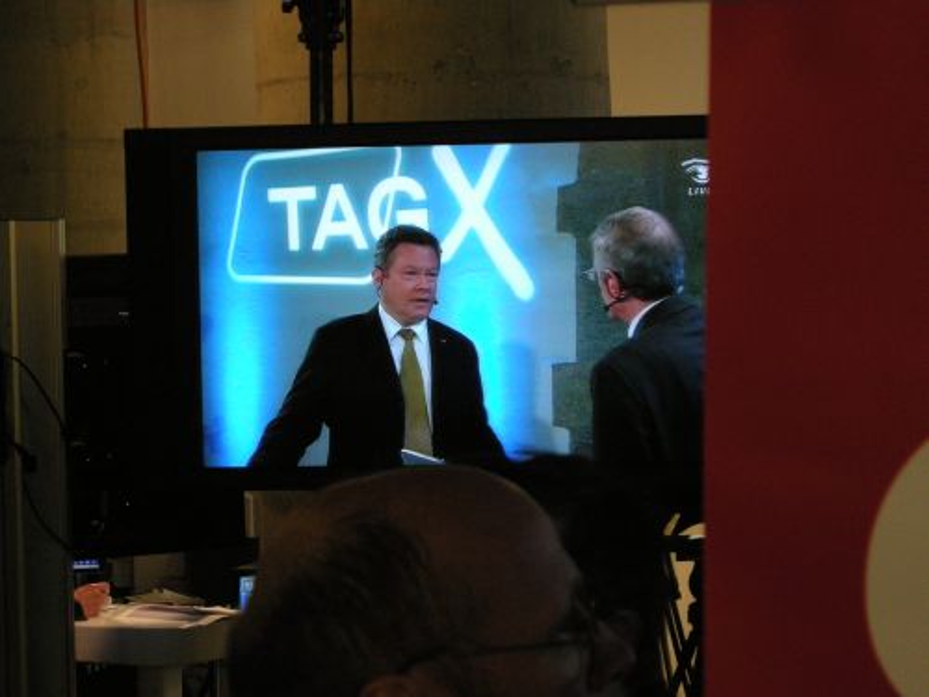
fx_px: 3140
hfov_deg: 16.8
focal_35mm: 117
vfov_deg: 12.7
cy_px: 348
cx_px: 464
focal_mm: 24.5
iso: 400
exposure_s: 1/45.3
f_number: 5.1
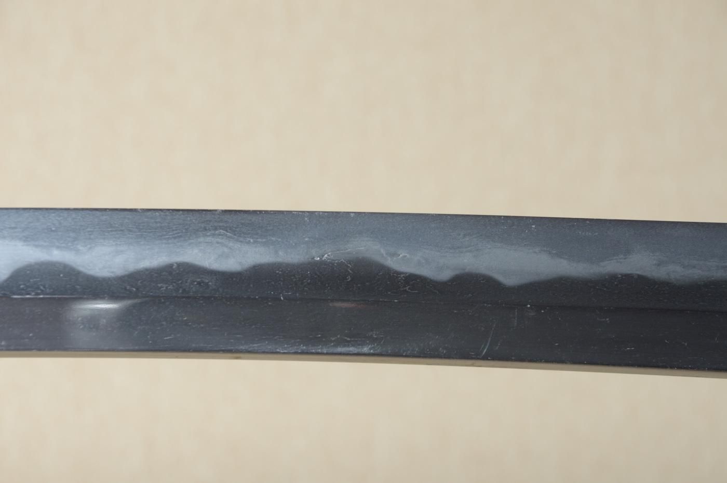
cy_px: 242
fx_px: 3178
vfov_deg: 8.7
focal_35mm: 158
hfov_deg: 13.1
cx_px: 364
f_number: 11
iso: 400
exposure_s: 1/1.6
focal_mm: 105
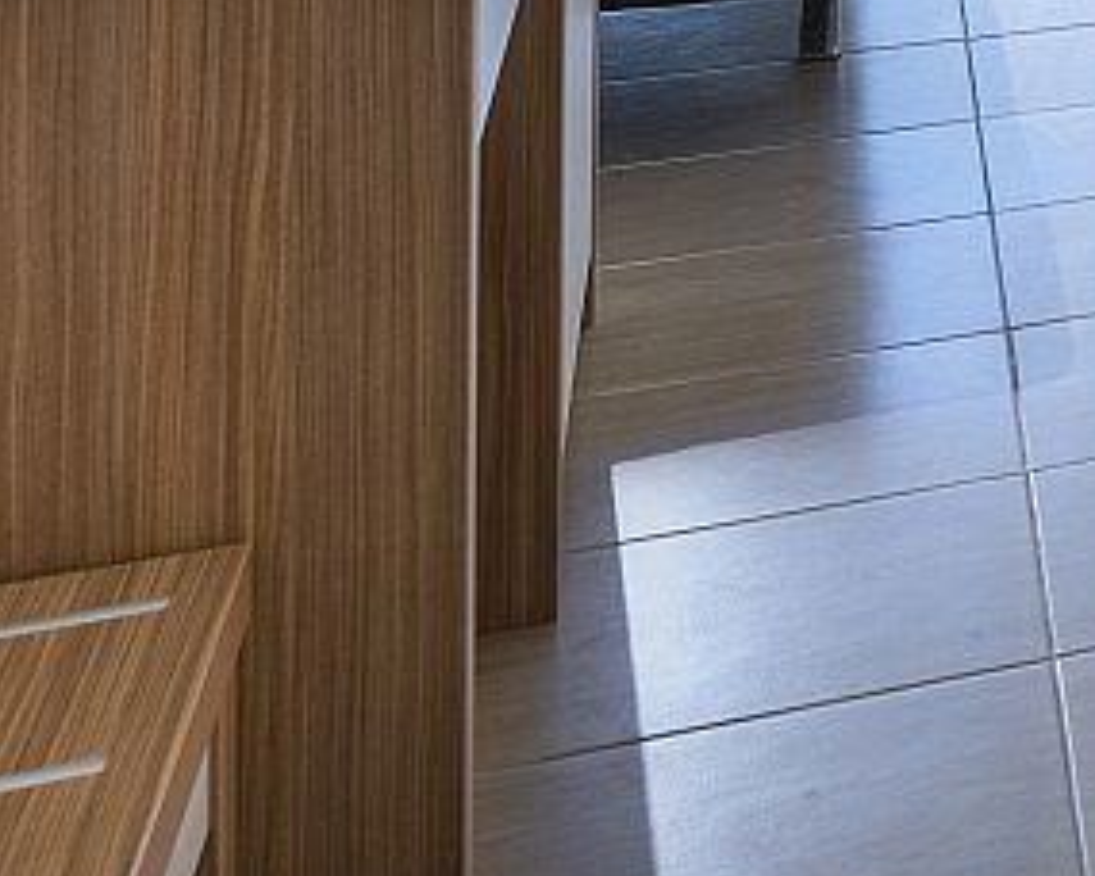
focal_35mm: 79
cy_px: -849
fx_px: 2560
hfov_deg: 19.3
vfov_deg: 15.6
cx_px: 1873
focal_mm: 16
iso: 200
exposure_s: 1/800
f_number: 7.1
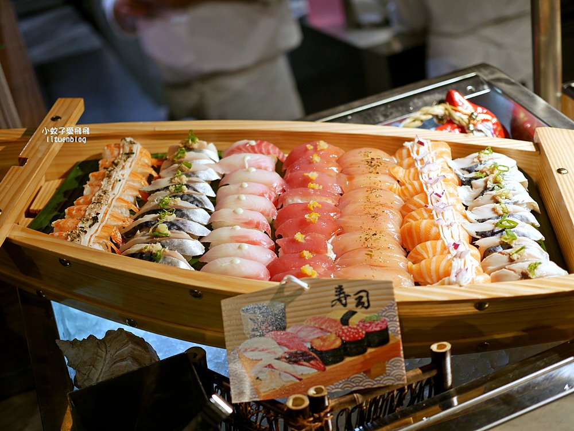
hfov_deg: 38.2
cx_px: 287
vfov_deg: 29.1
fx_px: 829
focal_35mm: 50
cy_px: 216
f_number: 1.8
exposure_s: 1/200
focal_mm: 25
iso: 200
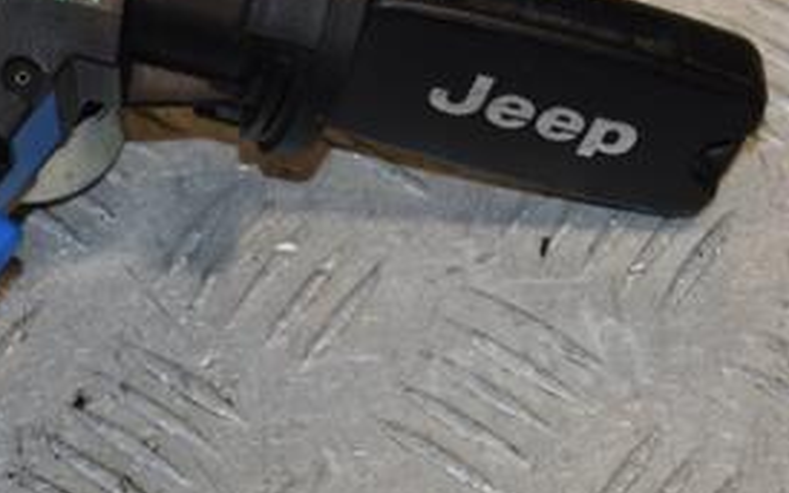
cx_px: 89
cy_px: 164
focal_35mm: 174
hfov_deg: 12.0
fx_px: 3740
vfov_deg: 7.5
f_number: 10
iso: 800
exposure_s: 1/200
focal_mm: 52
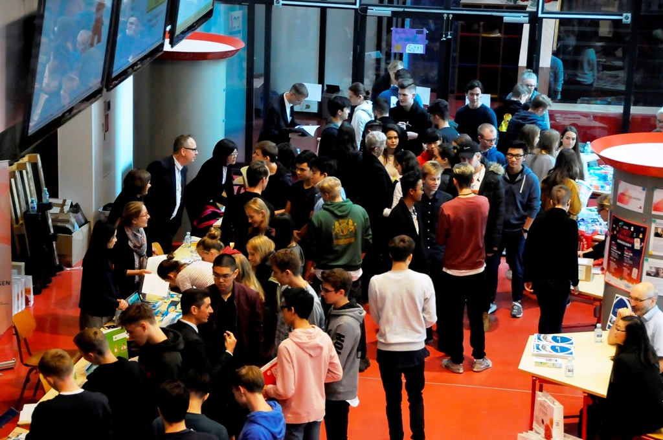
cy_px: 220
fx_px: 1793
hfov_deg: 20.9
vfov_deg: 14.0
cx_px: 332
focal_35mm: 98
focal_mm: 65
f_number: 5
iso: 3200
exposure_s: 1/125
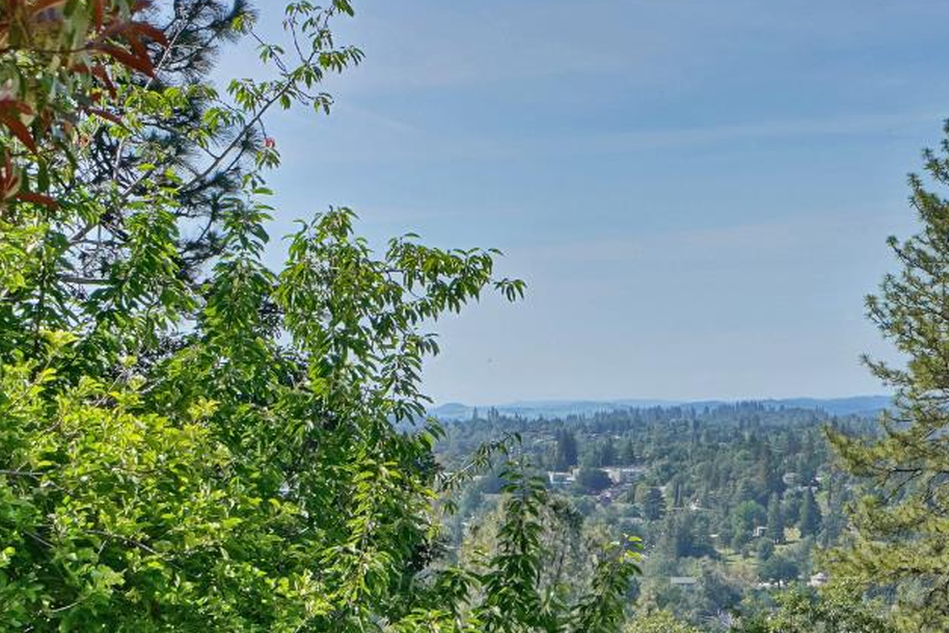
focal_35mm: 86
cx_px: 1076
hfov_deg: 22.2
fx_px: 2267
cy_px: 423
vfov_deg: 15.9
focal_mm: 24
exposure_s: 1/250
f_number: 7.1
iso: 100
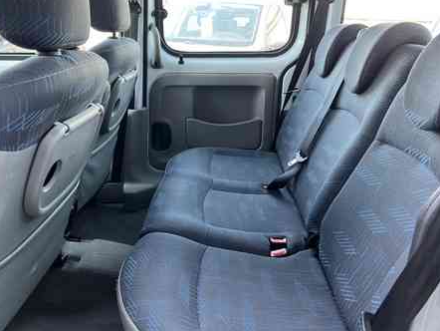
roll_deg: -0.7
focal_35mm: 30
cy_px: 172
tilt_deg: -22.5
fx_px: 382
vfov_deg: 46.8
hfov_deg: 59.9
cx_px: 212
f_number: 1.5
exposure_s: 1/103
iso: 125
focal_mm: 5.7
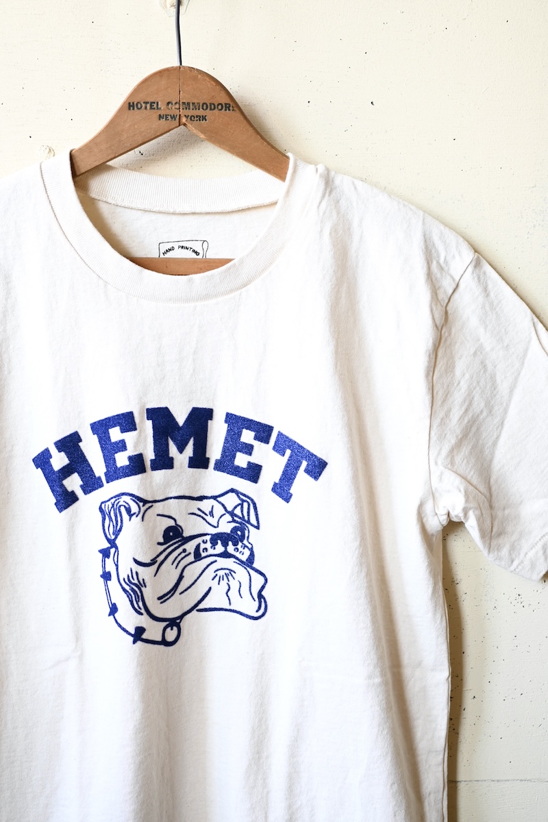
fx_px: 959
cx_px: 274
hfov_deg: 31.9
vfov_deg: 46.4
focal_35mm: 42
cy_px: 411
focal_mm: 28
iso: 100
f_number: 2.8
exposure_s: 1/25
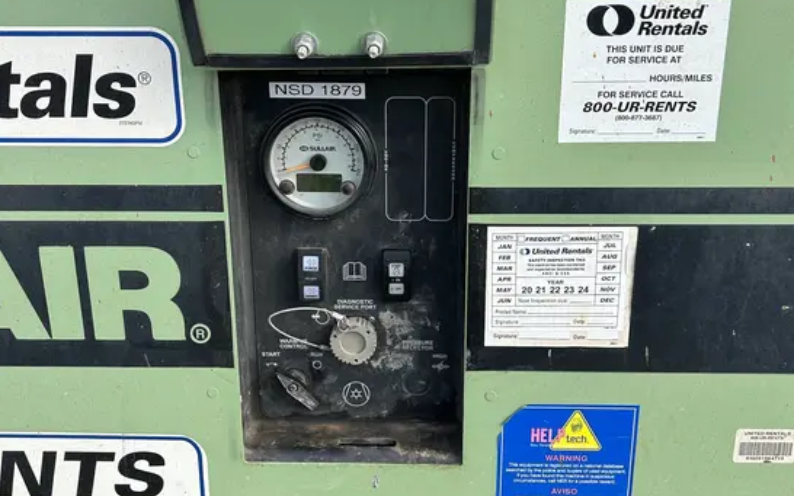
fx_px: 800
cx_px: 396
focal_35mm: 37
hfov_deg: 52.8
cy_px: 210
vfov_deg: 34.4
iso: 50
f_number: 1.5
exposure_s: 1/1779
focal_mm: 5.7
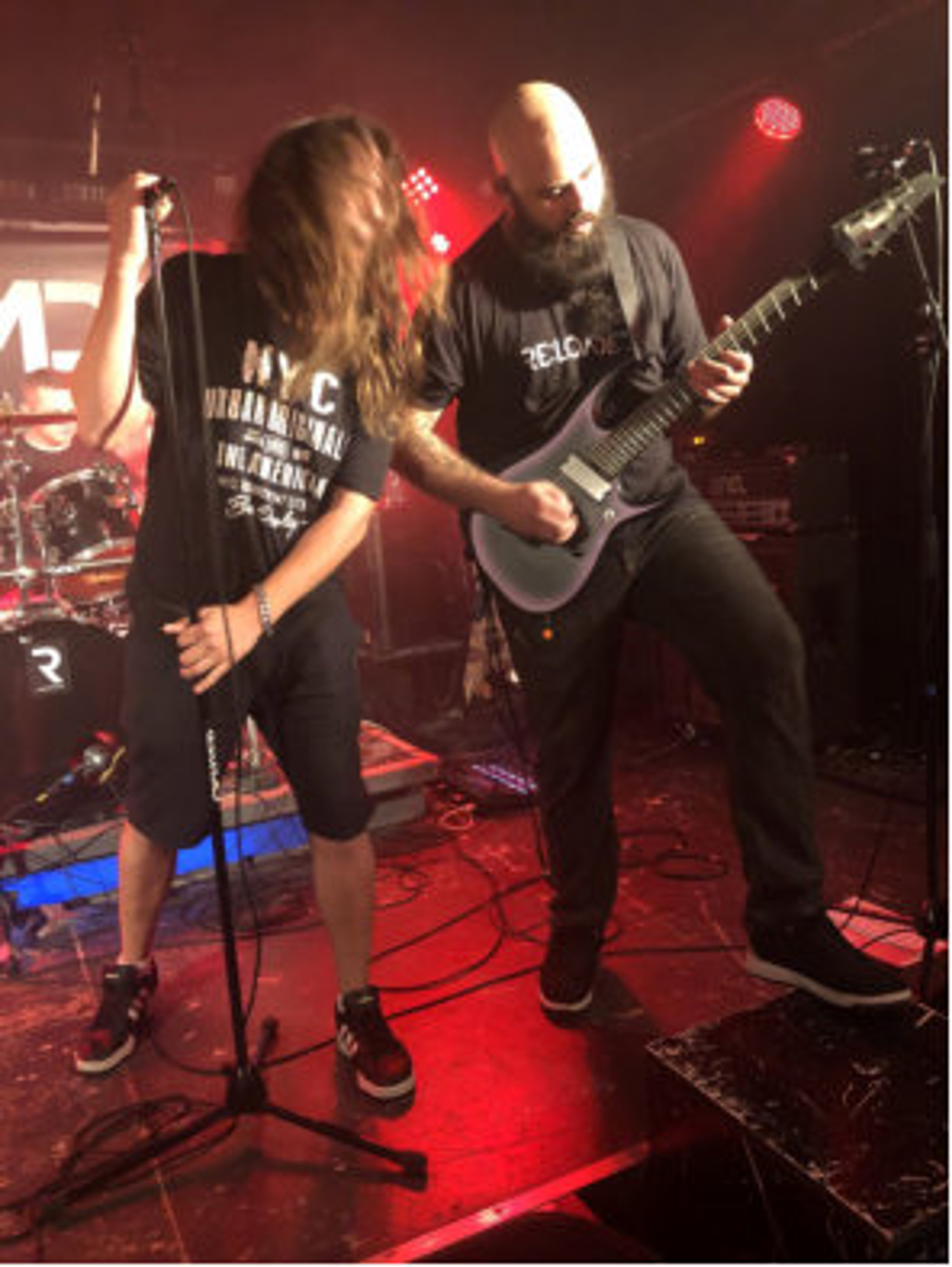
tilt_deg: -8.1
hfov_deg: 49.8
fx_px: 1026
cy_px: 634
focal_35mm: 28
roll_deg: +4.6
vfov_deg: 63.4
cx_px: 476
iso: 100
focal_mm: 4
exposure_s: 1/4
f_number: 1.8
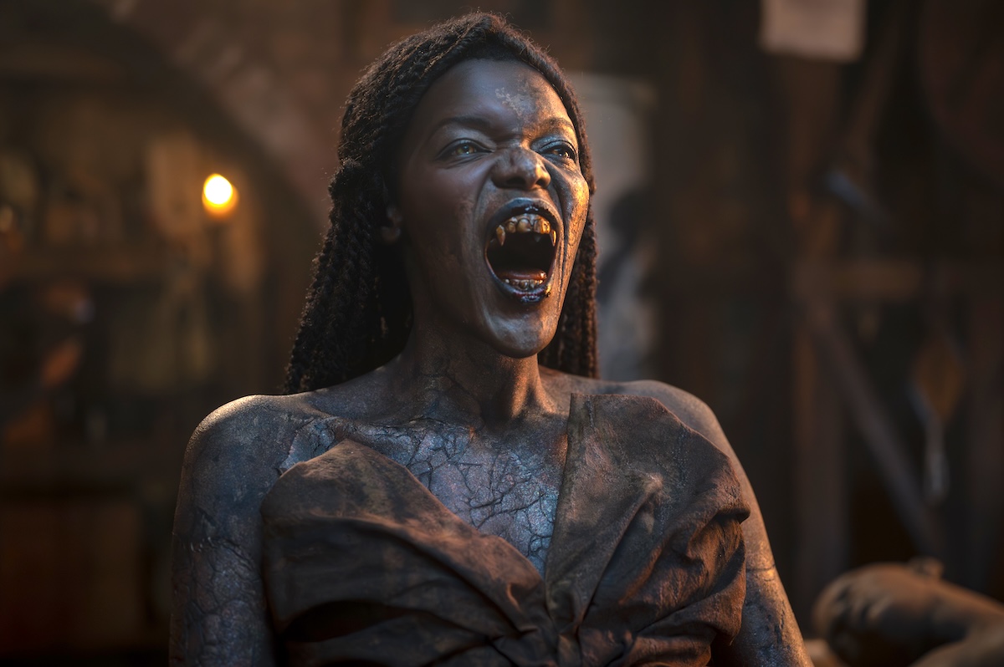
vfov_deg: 26.9
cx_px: 502
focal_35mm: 50
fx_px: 1393
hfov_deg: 39.6
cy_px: 334
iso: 3200
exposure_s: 1/80
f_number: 2.2
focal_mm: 50
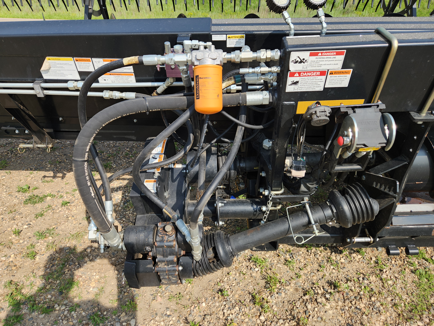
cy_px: 163
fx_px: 288
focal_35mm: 23
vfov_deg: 58.9
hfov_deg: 73.9
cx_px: 217
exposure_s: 1/909
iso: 20
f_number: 1.8
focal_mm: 5.4
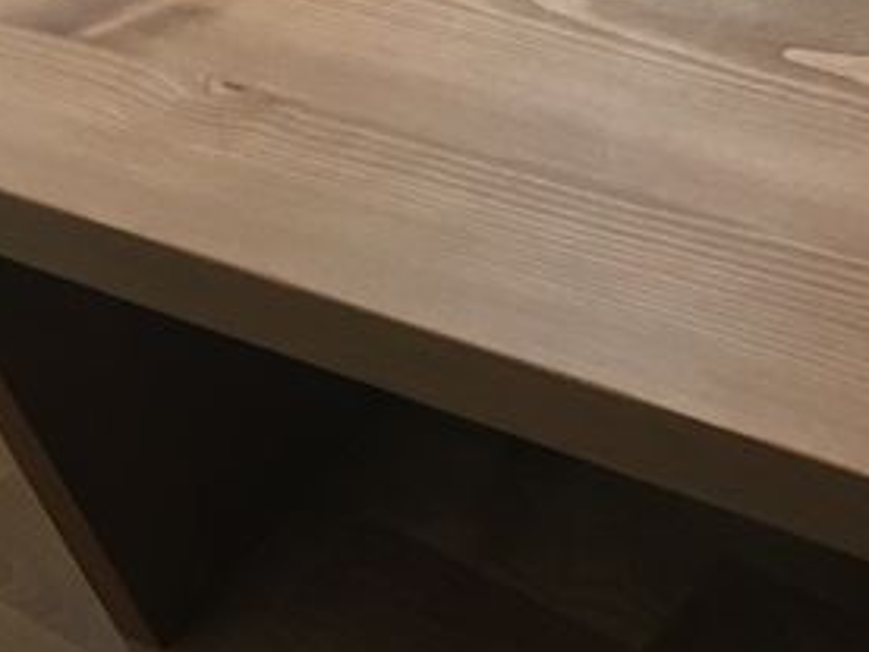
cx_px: 1008
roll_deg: +13.6
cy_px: -274
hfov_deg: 17.9
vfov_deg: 13.4
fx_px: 2636
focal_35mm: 105
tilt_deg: -32.2
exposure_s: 1/33
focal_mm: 4.15
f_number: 2.2
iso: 160
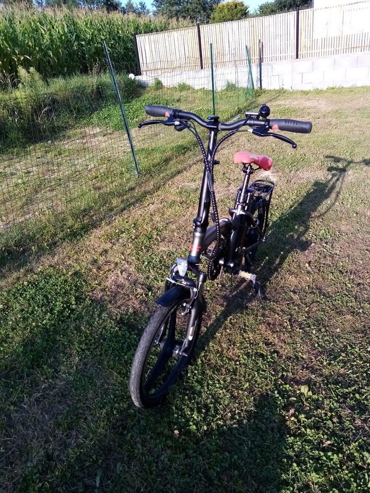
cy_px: 246
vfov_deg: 67.3
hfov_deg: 53.1
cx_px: 185
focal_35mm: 26
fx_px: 370
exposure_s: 1/629
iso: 108
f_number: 1.8
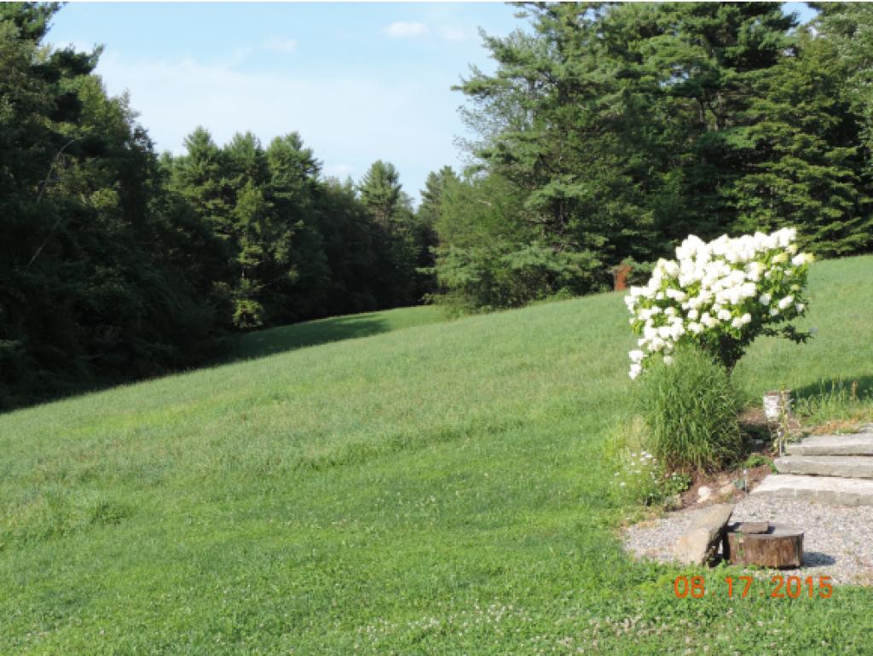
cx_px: 436
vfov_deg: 29.1
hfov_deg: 38.2
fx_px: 1262
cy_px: 328
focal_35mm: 50
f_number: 3.6
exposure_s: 1/400
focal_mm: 8.9
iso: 80
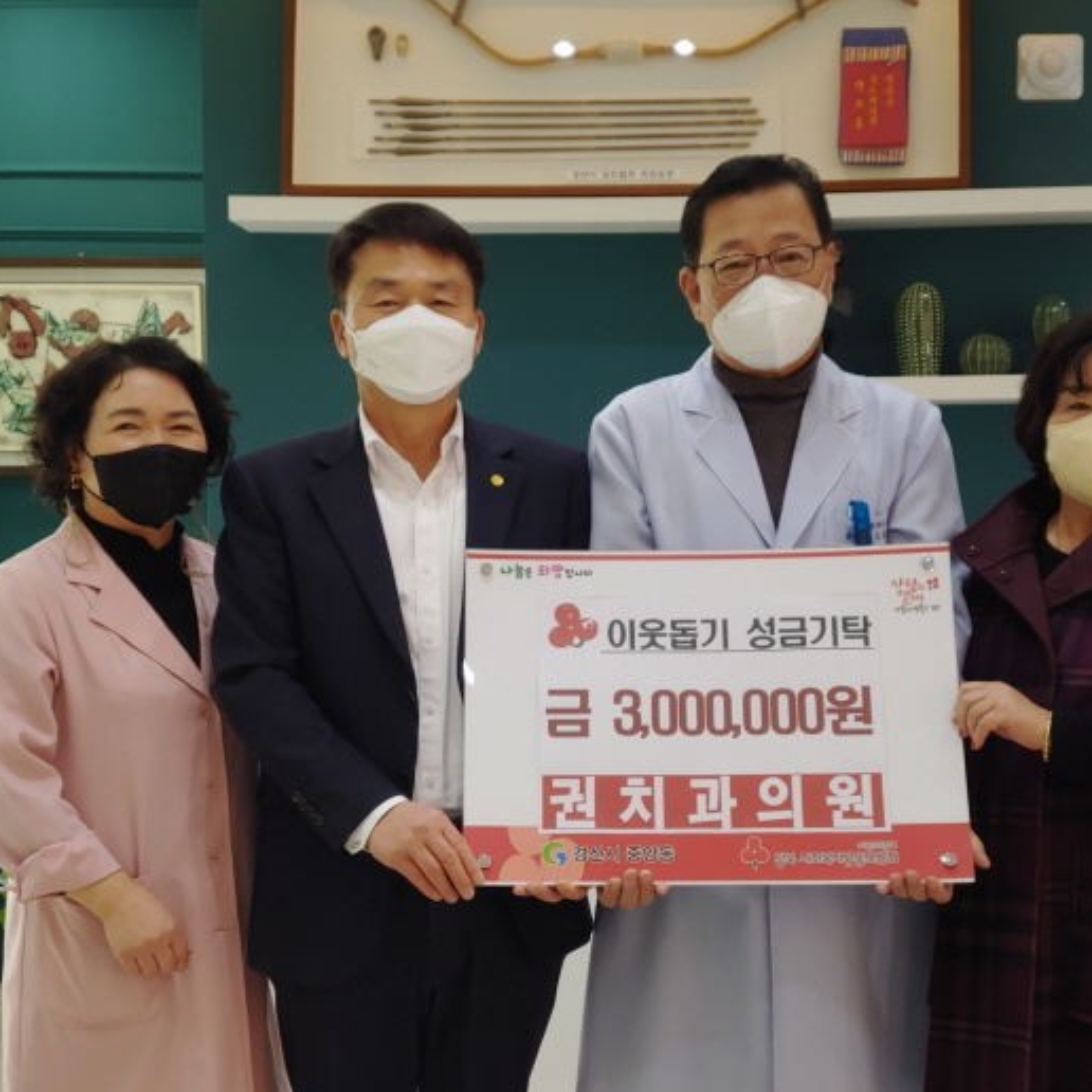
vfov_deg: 28.6
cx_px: 590
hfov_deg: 28.6
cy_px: 553
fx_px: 2141
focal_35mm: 60
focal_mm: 5.88
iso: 300
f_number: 2.4
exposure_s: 1/60
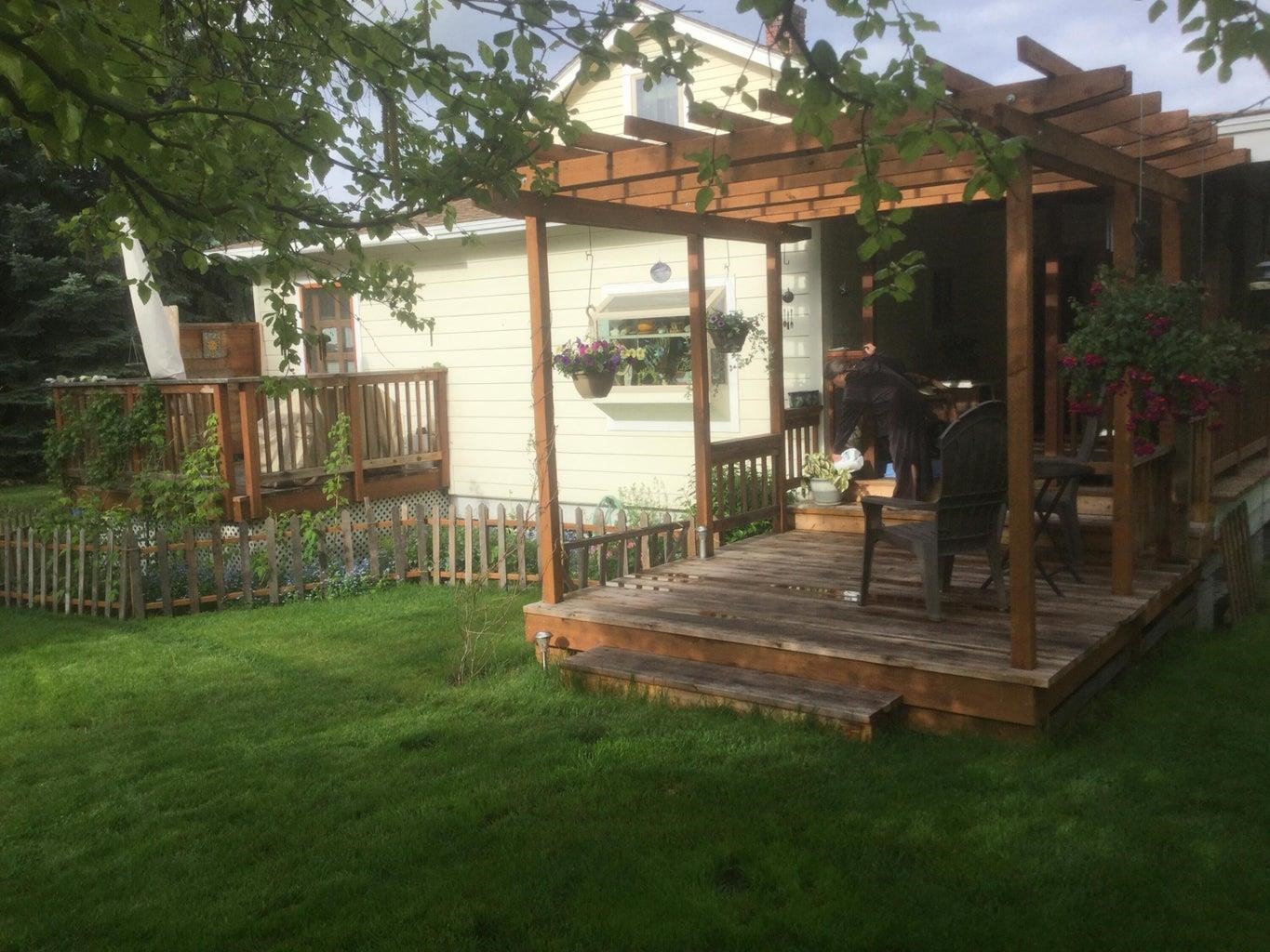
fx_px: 1137
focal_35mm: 31
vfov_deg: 45.4
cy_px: 476
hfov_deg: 58.3
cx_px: 635
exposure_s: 1/981
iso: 25
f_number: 2.4
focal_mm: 3.3
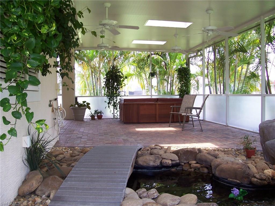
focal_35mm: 34
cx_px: 138
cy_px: 103
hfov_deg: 54.0
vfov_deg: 41.8
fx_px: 270
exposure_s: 1/45
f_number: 2.7
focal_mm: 5.6
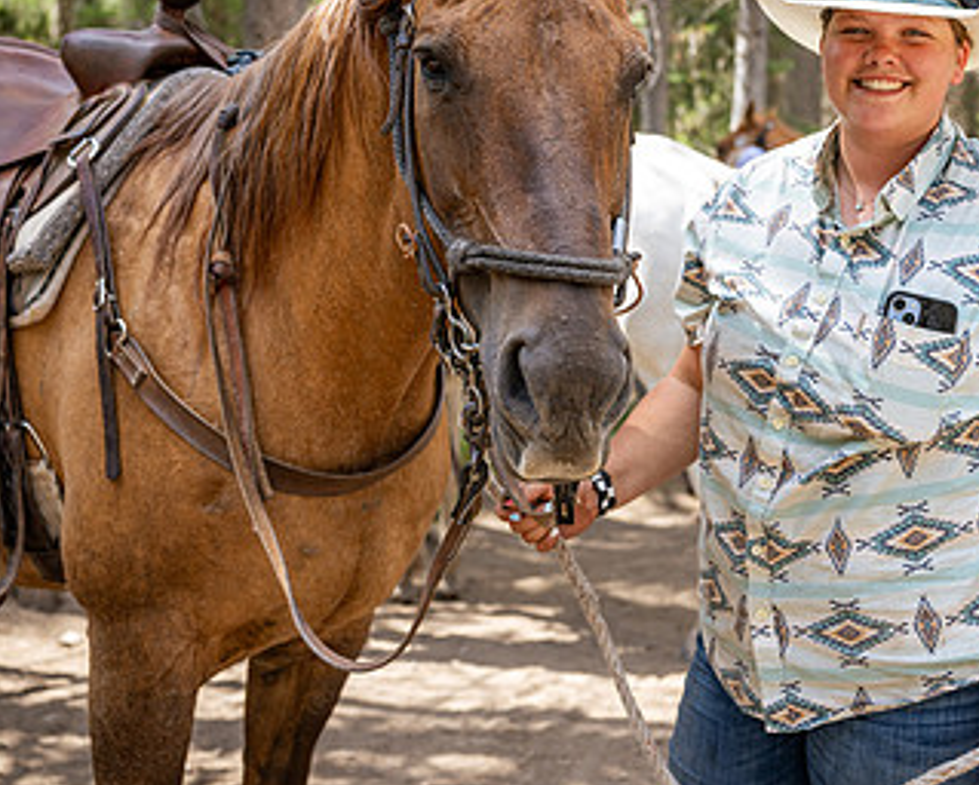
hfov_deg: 32.7
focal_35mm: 57
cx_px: 641
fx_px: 1654
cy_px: 198
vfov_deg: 26.4
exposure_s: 1/250
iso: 100
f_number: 3.2
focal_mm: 31.5
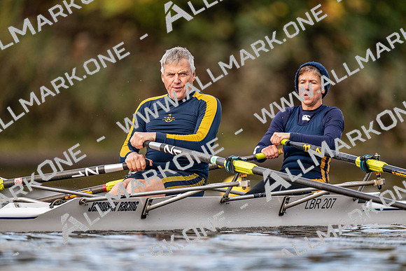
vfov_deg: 2.3
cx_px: 203
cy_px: 136
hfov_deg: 3.4
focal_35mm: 600
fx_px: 6768
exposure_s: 1/2500
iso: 1400
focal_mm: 600
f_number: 4
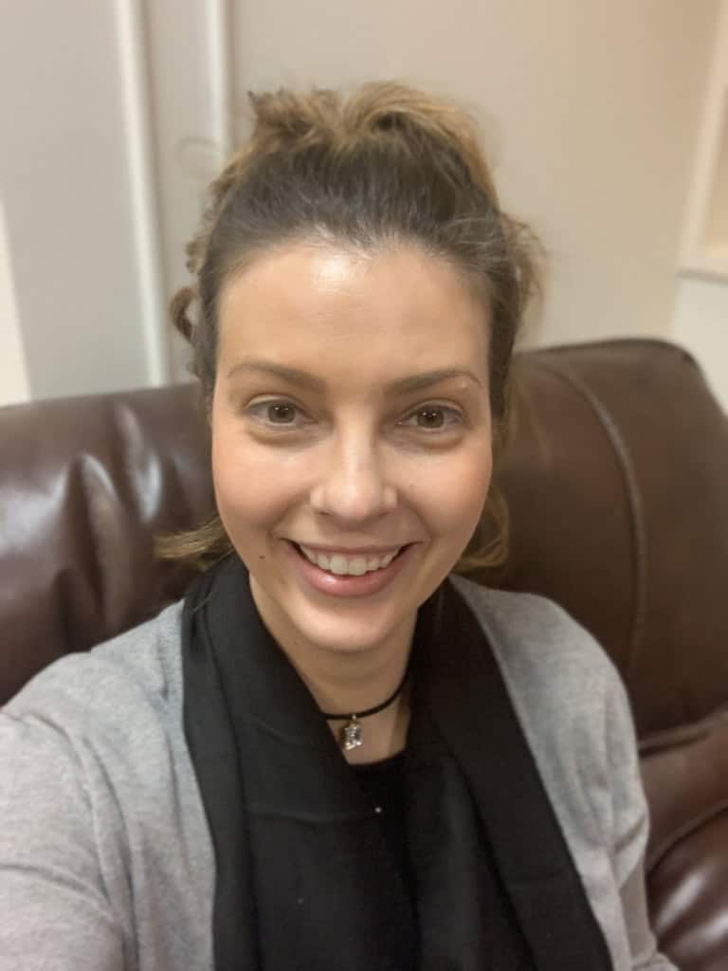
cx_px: 364
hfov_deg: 44.2
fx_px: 897
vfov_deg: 56.8
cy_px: 486
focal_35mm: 32
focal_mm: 2.9
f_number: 2.2
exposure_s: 1/40
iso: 250
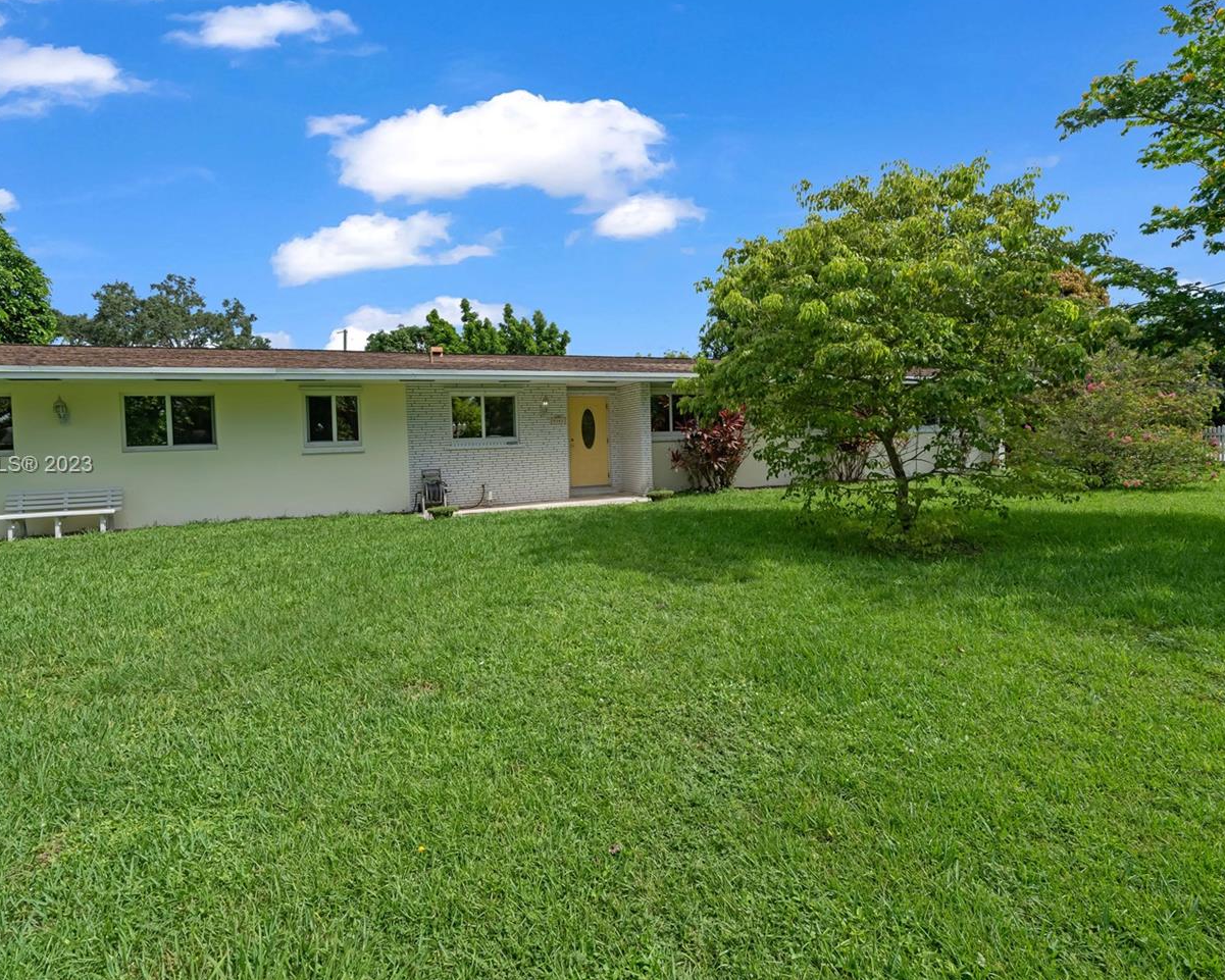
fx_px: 544
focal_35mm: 15
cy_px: 466
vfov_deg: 84.0
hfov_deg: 96.7
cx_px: 582
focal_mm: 12
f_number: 11
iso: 50
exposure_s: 1/60
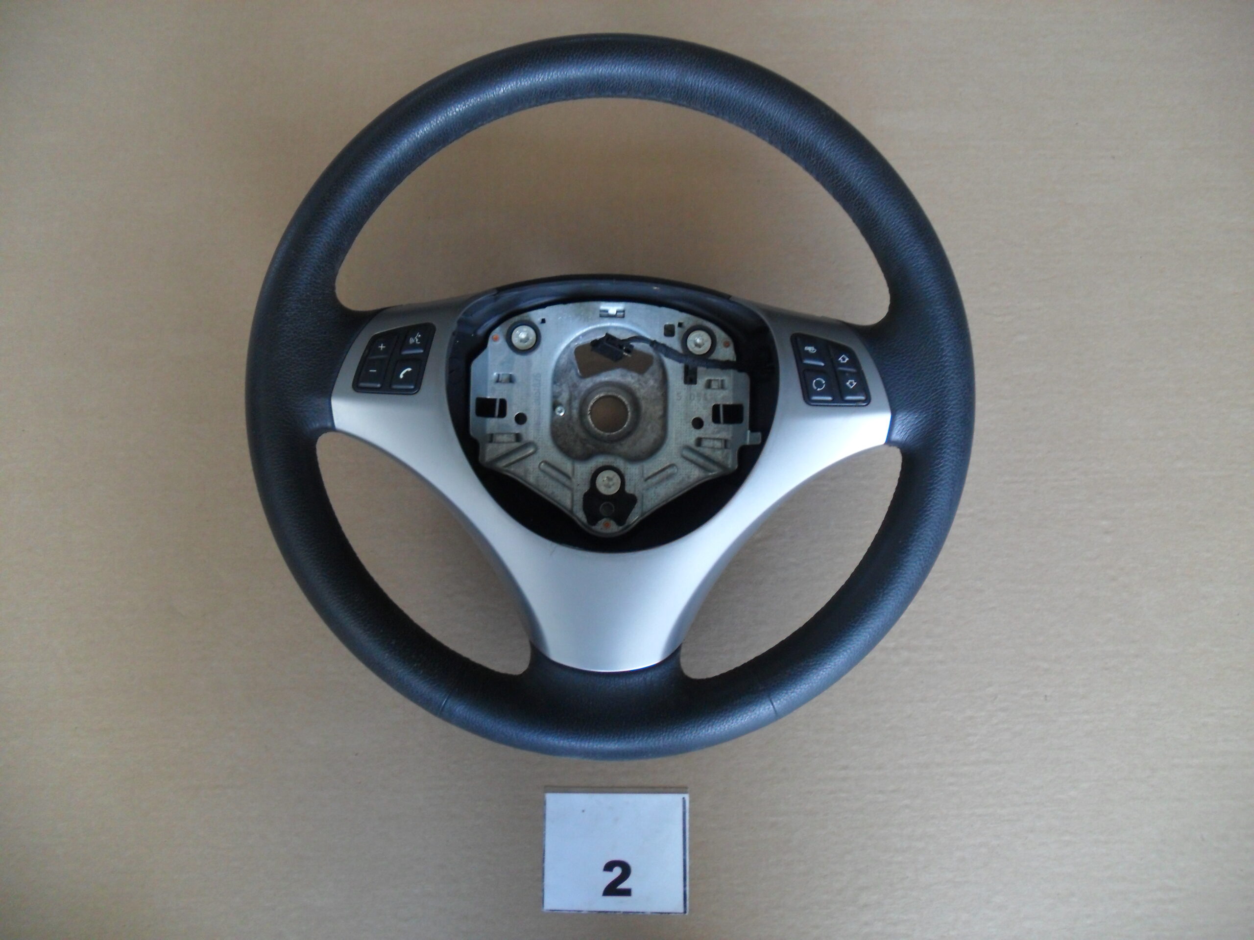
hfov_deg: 52.6
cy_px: 470
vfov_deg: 40.7
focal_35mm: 35
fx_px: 1268
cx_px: 627
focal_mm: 6.3
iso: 160
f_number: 3
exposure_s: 1/45
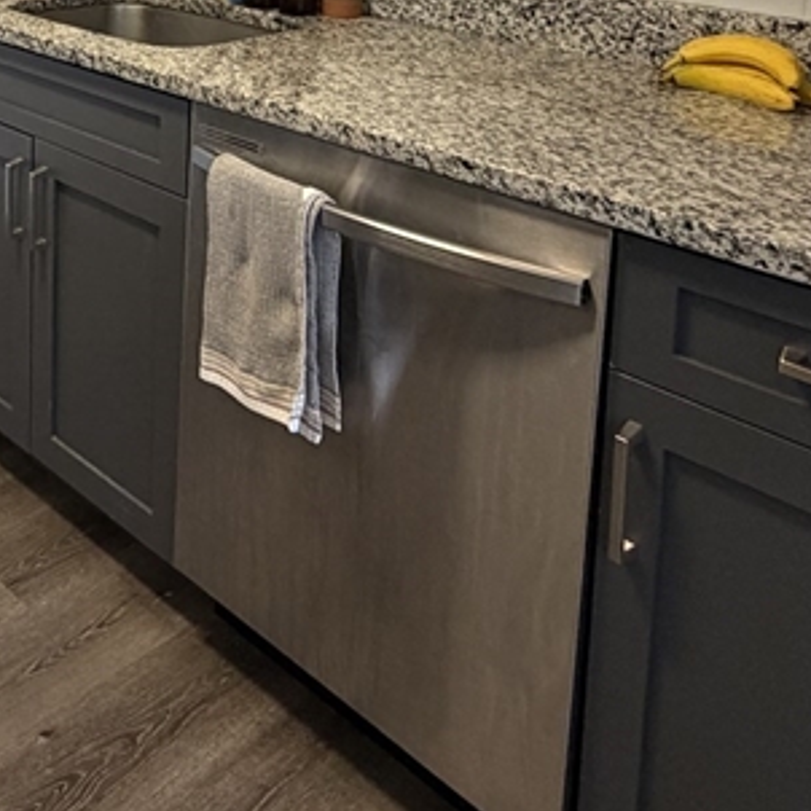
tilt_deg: -7.3
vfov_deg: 34.9
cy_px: -64
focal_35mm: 42
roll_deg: +0.2
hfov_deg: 36.2
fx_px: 1113
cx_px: 8
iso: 200
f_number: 2.2
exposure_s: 1/60
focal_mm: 2.22
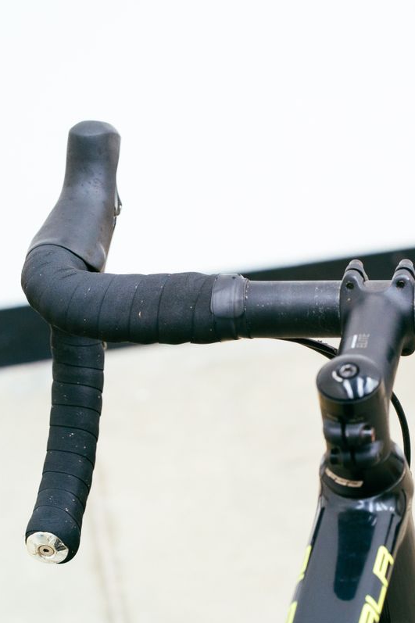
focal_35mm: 128
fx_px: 2214
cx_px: 377
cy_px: 312
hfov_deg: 10.6
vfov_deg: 16.0
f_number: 6.3
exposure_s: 1/100
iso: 800
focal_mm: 85
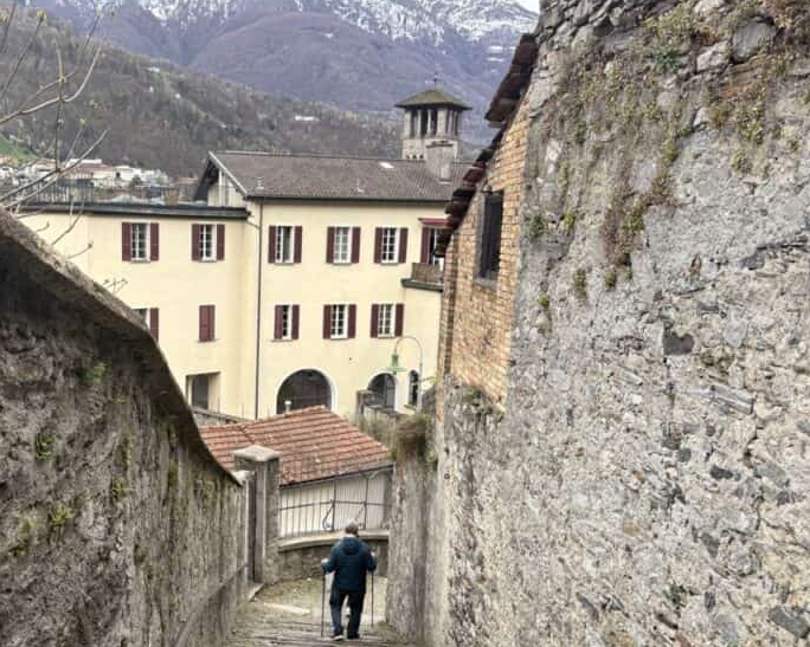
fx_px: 911
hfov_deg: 46.9
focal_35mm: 38
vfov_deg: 39.0
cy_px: 386
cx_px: 245
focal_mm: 5.96
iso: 50
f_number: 1.6
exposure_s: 1/708
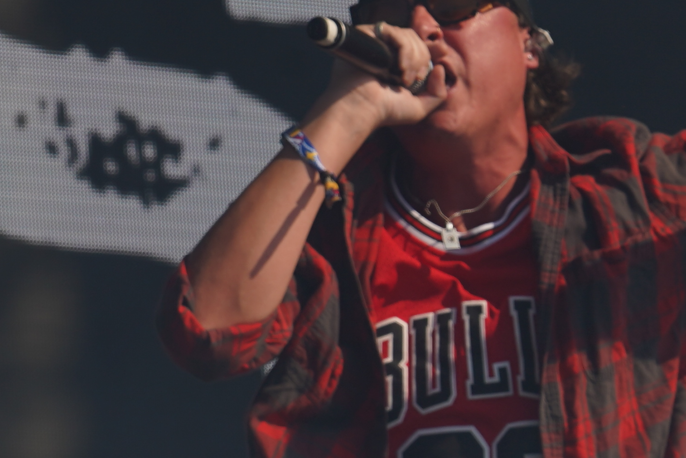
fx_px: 7928
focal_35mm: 416
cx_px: 439
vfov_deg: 3.3
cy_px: 89
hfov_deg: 5.0
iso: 100
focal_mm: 105
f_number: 8
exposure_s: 1/500
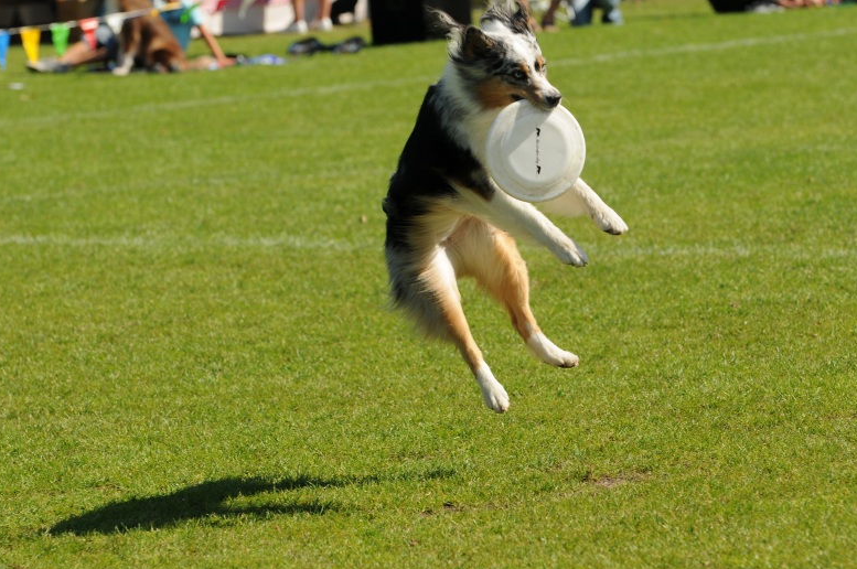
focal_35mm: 209
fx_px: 4958
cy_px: 292
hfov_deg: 9.9
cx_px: 420
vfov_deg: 6.6
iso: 200
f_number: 5
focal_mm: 135
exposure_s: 1/1000
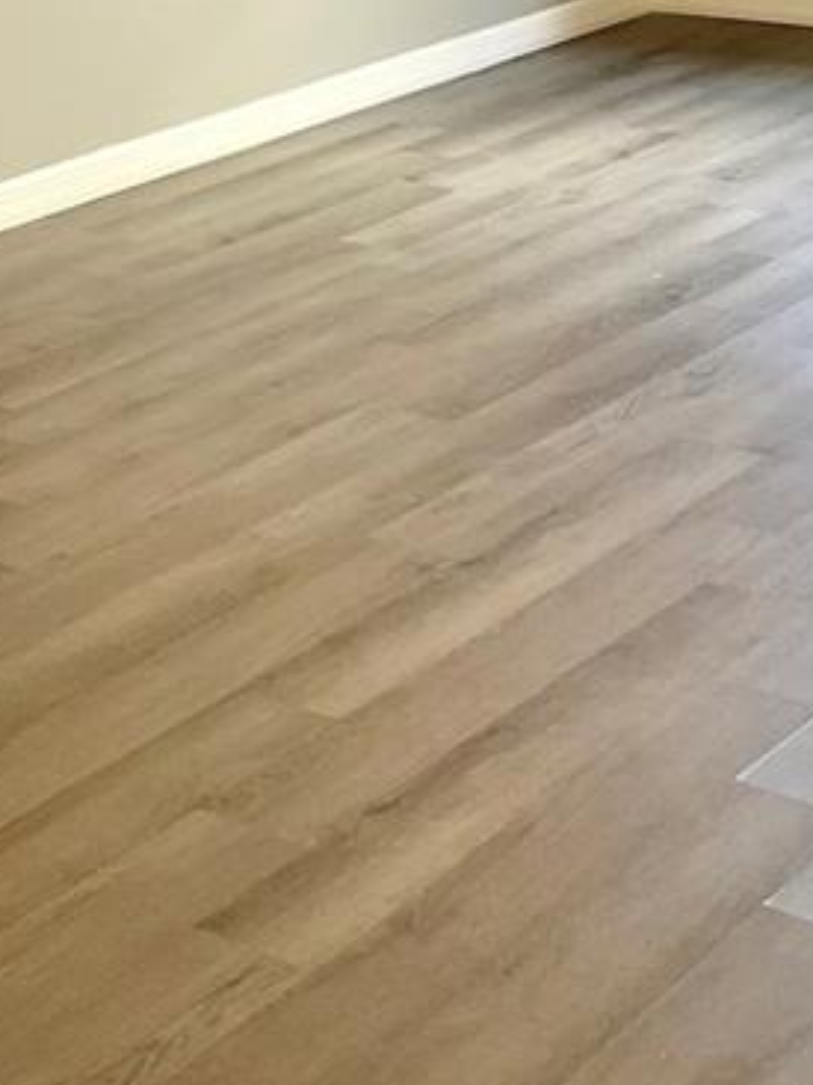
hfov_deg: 17.3
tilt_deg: -8.1
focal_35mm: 85
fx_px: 2663
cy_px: -148
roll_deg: +2.1
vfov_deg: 21.7
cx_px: 600
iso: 100
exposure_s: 1/120
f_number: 1.6
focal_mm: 5.1
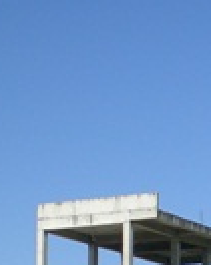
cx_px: 251
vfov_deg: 11.1
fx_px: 1324
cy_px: 365
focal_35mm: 169
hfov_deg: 9.0
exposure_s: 1/392
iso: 50
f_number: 4.6
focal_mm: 6.3
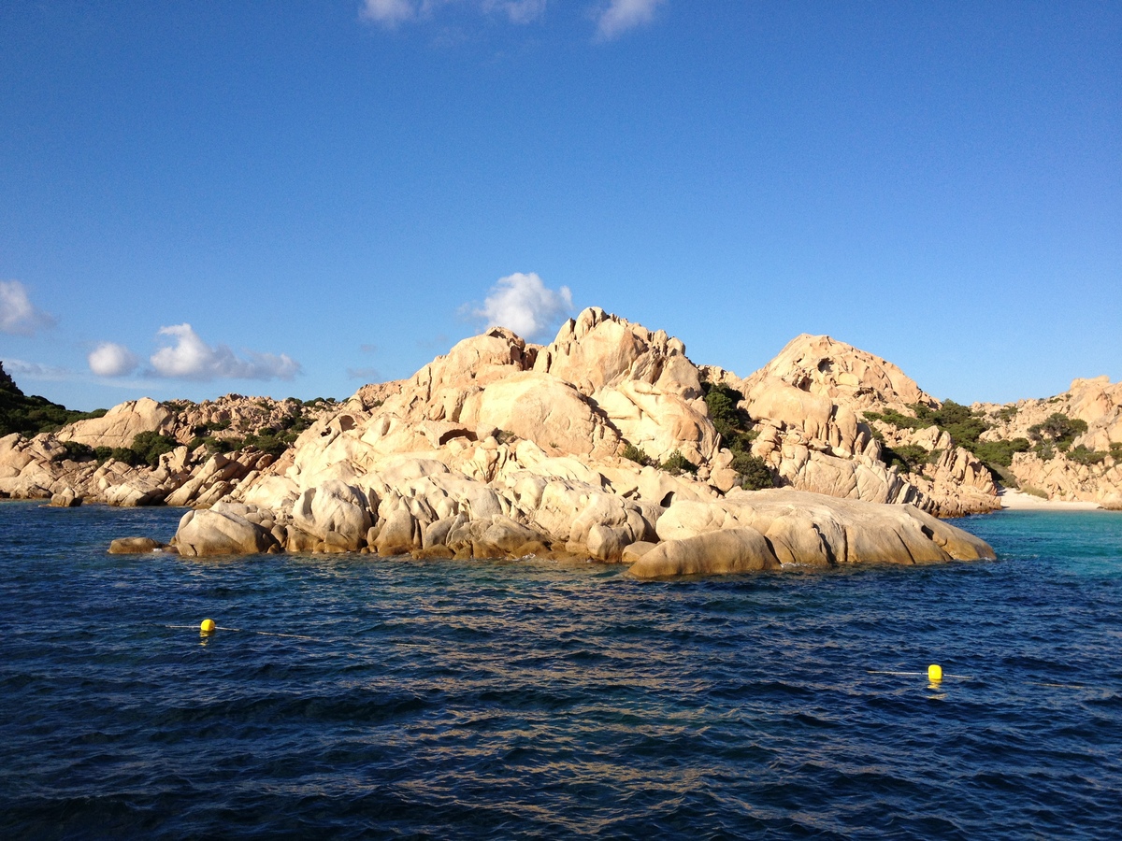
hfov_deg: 52.6
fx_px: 1134
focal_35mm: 35
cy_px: 420
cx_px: 561
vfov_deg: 40.7
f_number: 2.4
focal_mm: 4.28
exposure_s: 1/1905
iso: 64
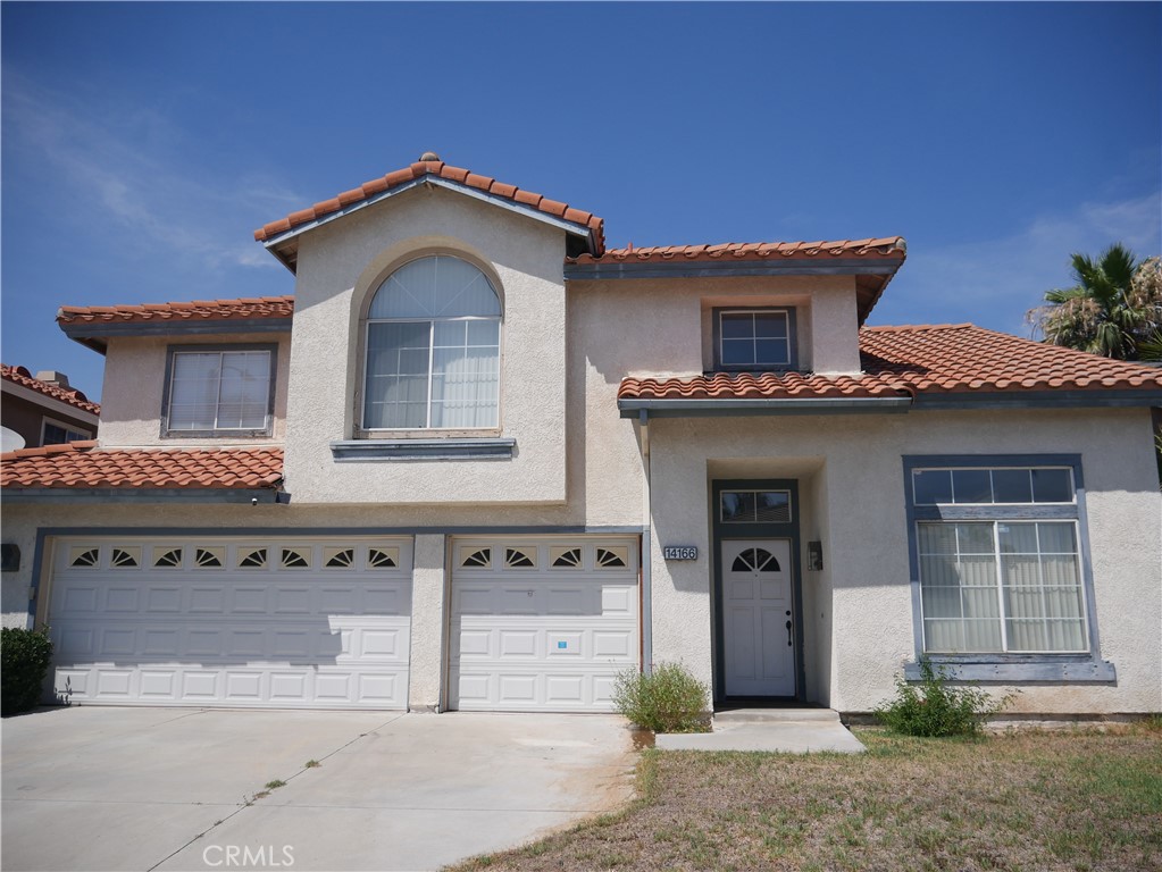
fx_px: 940
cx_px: 581
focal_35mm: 28
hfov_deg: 63.4
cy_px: 436
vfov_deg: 49.8
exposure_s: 1/4000
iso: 200
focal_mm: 14
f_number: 3.5
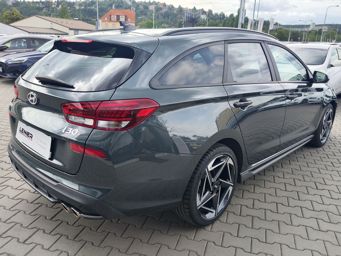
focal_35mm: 23
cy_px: 128
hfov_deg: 73.9
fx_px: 227
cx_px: 170
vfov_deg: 58.9
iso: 50
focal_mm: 7.01
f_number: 1.69
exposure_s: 1/429
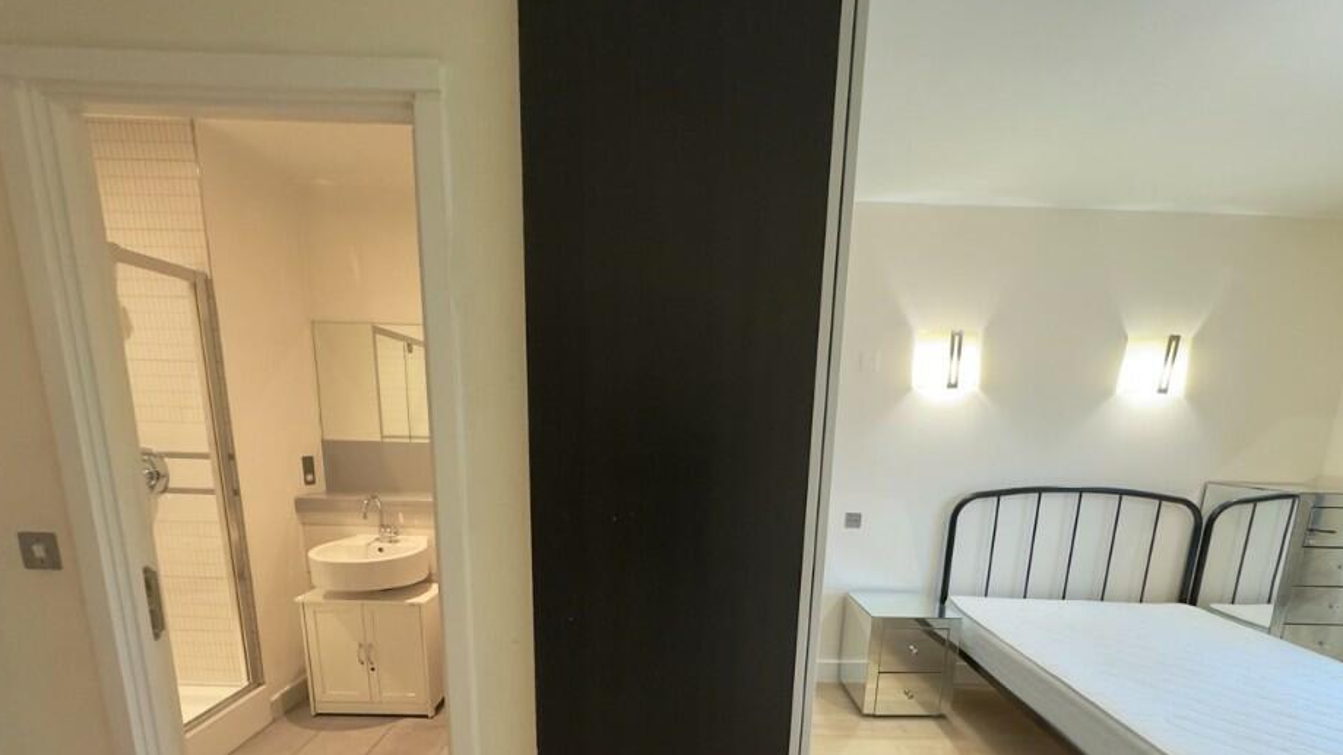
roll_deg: -1.8
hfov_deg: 95.9
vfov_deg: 61.1
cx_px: 684
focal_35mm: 17
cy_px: 548
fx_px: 605
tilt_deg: -11.6
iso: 400
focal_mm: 2.22
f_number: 2.2
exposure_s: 1/50
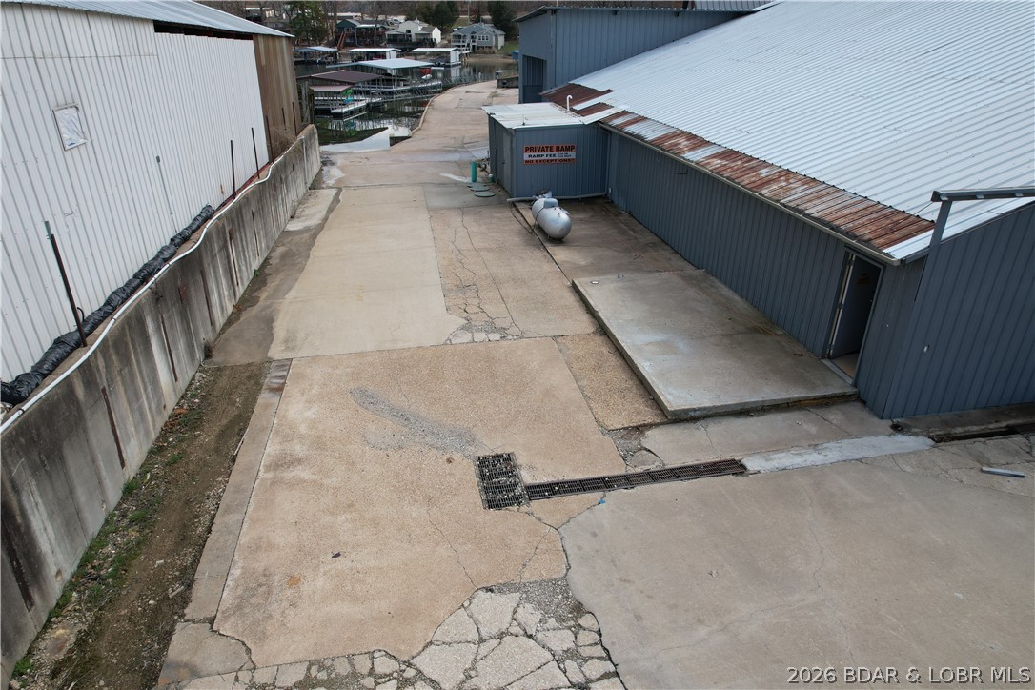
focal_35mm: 22
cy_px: 345
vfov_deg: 57.2
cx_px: 518
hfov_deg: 78.6
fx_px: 632
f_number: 2.8
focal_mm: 8.38
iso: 100
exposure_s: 1/1250
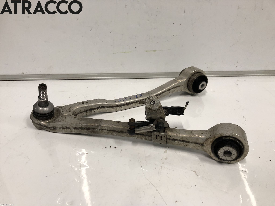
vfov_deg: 49.7
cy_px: 103
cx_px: 138
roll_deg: -1.2
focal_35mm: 28
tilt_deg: -30.6
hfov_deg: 63.4
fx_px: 222
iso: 40
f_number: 1.8
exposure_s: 1/33
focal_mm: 3.99
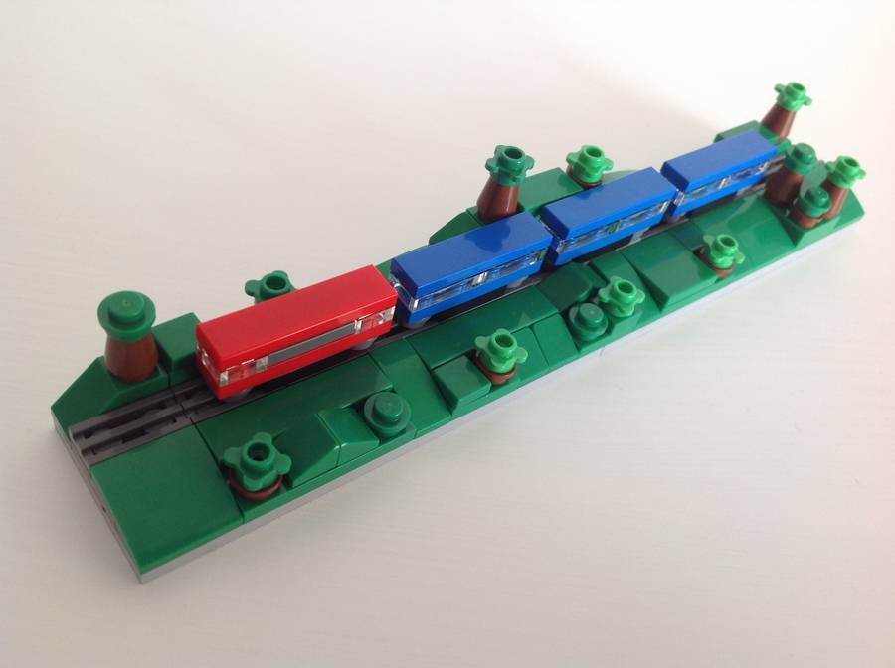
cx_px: 448
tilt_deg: -46.1
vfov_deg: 40.6
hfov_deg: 52.7
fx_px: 903
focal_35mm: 35
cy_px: 334
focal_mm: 4.28
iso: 50
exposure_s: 1/30
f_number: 2.4
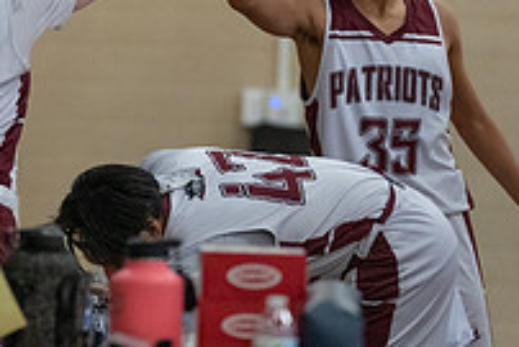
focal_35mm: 573
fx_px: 8266
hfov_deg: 3.6
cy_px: 81
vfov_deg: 2.4
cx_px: 159
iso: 4000
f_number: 2.8
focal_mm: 200
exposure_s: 1/1000
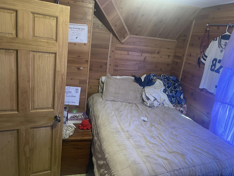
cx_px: 117
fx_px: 169
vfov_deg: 54.9
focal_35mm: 25
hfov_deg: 69.4
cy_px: 88
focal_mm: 5.1
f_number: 1.6
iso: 400
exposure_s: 1/60
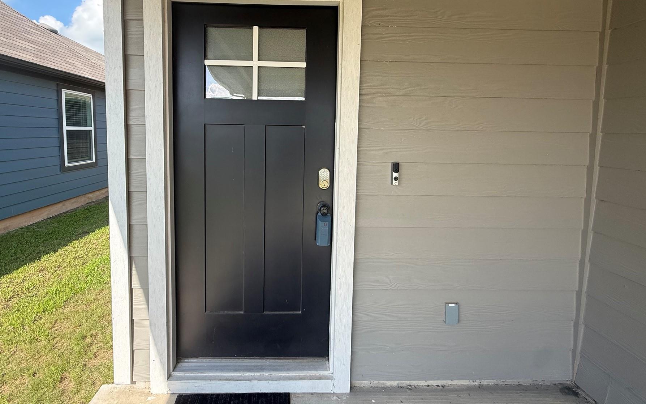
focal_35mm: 17
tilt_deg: -4.8
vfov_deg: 67.1
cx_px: 295
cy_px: 155
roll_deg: -1.7
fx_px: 299
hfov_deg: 94.1
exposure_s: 1/638
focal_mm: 2.22
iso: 64
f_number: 2.2
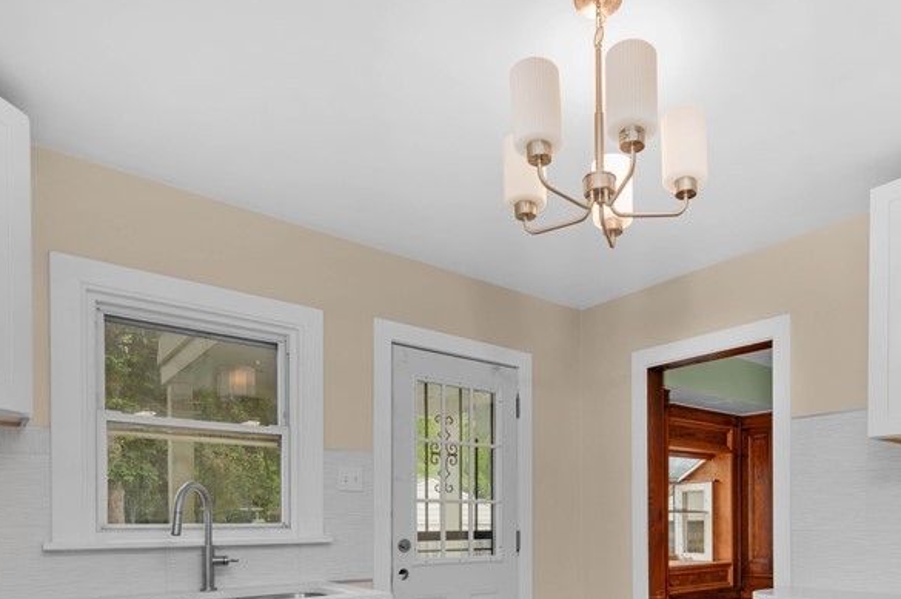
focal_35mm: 26
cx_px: 544
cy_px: 523
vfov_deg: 45.5
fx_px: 650
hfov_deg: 68.7
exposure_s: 1/6
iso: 100
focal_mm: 14
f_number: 8
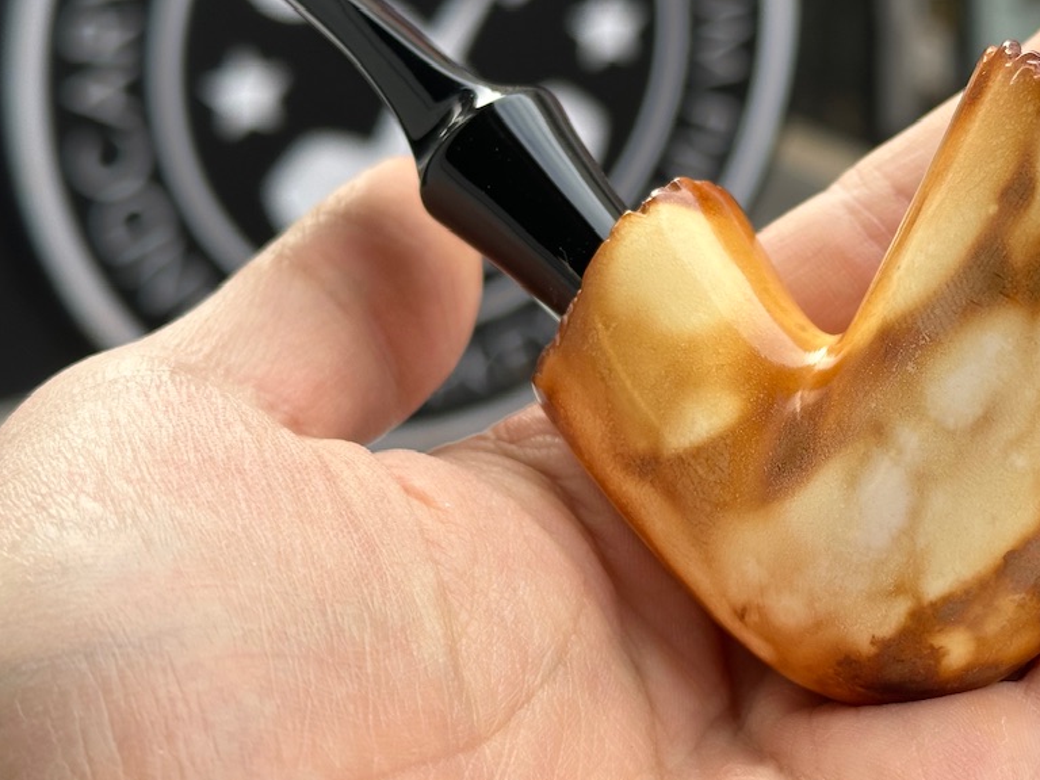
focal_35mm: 80
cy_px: 280
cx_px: 802
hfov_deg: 24.1
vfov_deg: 18.4
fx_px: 2404
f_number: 1.78
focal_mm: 6.86
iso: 64
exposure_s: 1/571
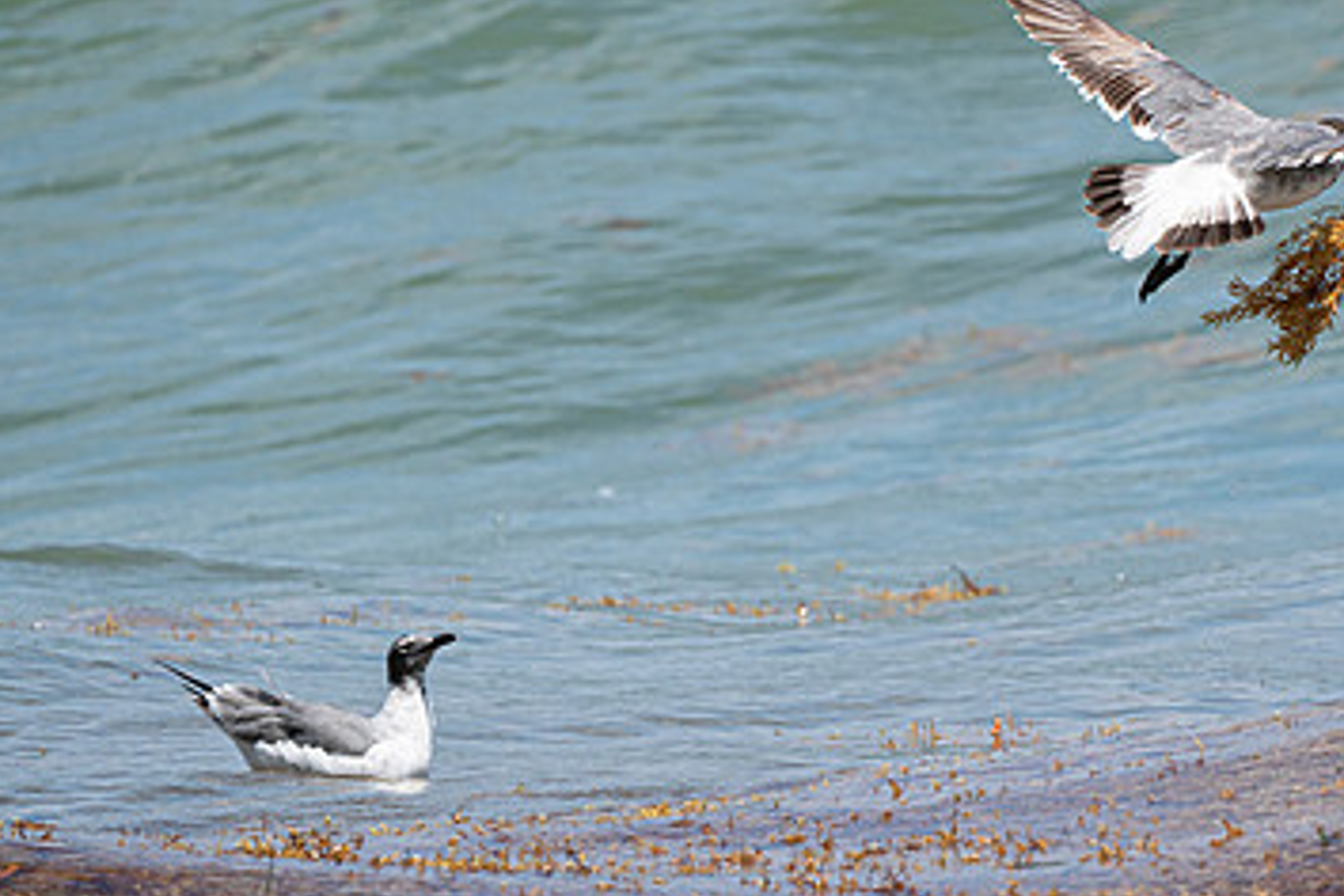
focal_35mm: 656
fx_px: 24489
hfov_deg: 3.1
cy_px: 177
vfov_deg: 2.1
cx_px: 1025
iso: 640
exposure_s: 1/1250
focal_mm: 400
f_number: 10
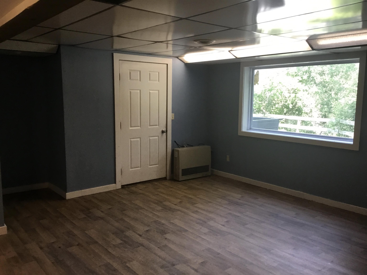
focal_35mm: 31
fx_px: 329
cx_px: 184
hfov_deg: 58.4
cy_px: 138
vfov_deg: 45.4
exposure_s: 1/30
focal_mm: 3.3
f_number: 2.4
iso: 40
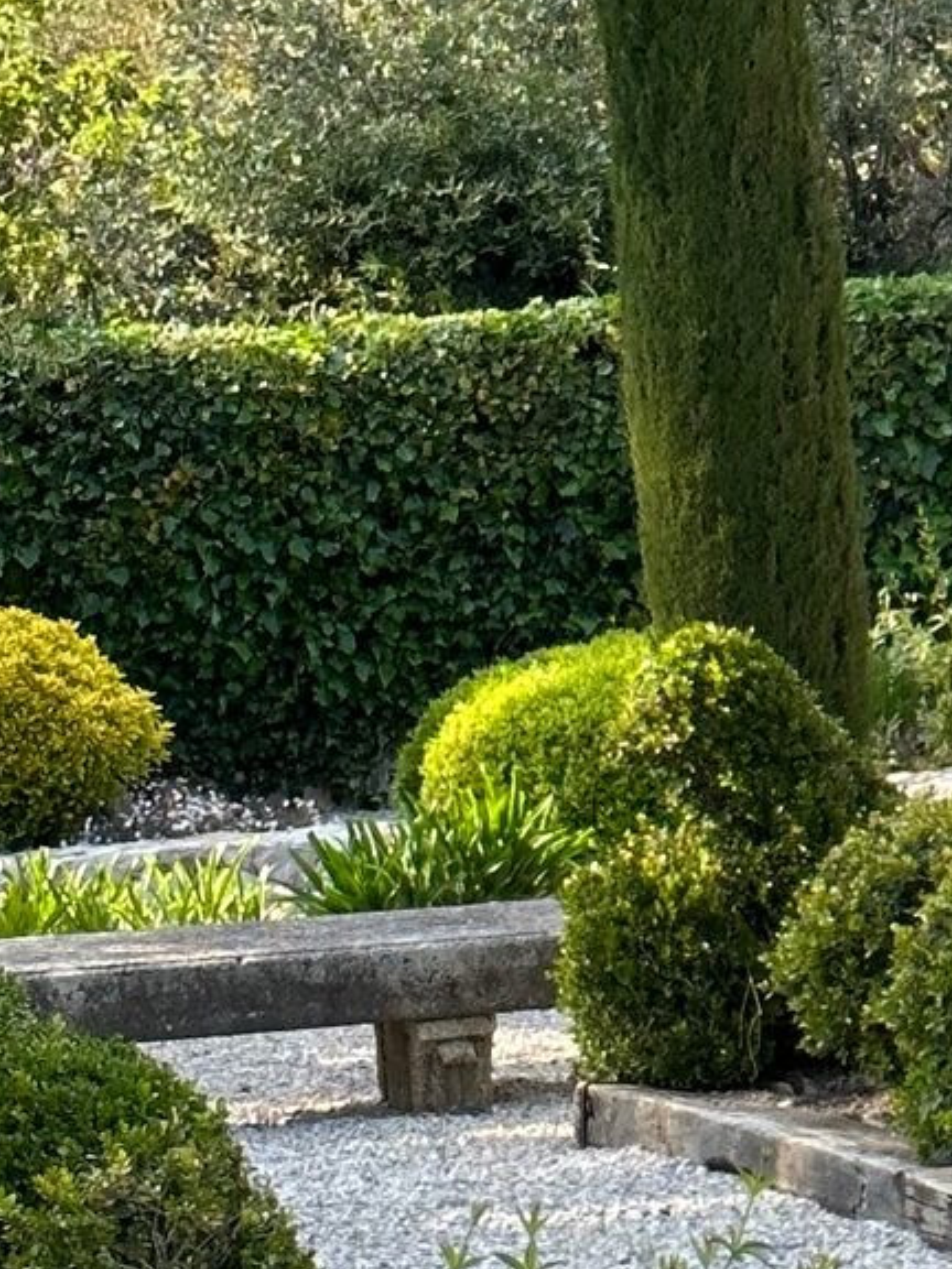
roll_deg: +1.1
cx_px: 1525
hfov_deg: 8.6
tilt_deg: -8.5
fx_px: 6160
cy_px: 683
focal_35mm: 168
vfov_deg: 11.8
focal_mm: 6.86
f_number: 1.78
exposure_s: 1/608
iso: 64
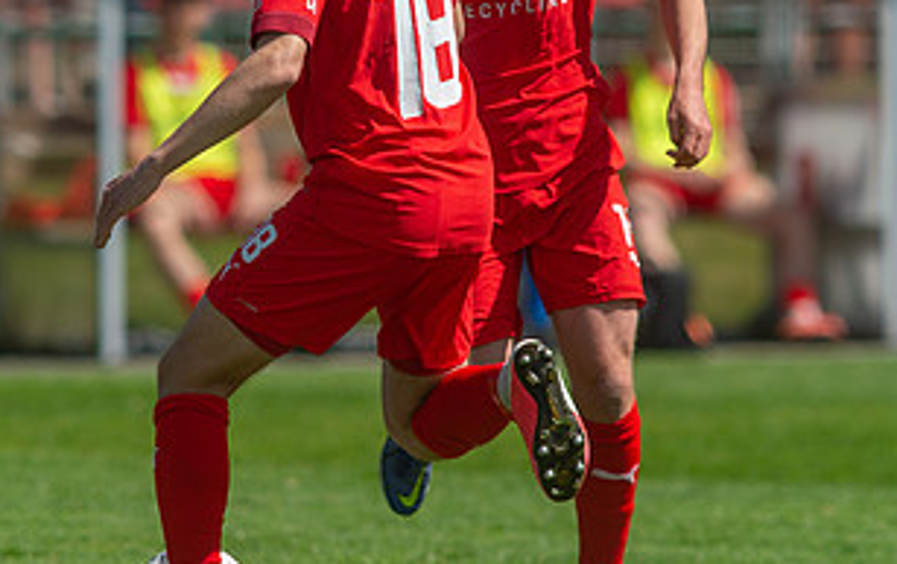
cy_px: 149
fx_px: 22675
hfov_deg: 2.3
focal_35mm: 926
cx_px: 305
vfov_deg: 1.4
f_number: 4
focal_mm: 420
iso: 125
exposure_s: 1/1250
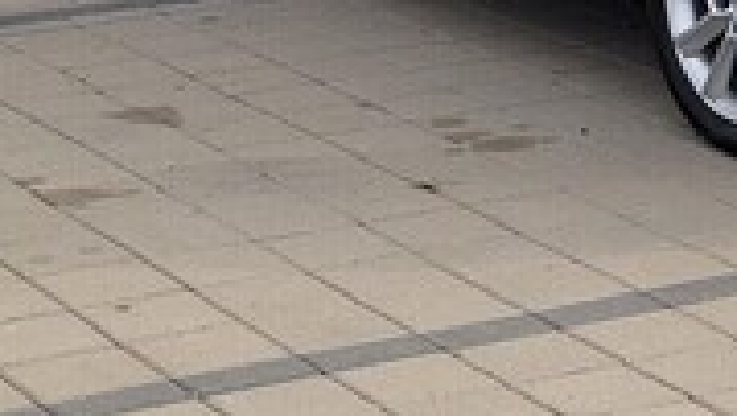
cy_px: -274
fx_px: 1701
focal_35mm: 87
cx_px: 861
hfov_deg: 22.7
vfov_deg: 12.9
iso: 40
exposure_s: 1/1041
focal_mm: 5.4
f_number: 1.8
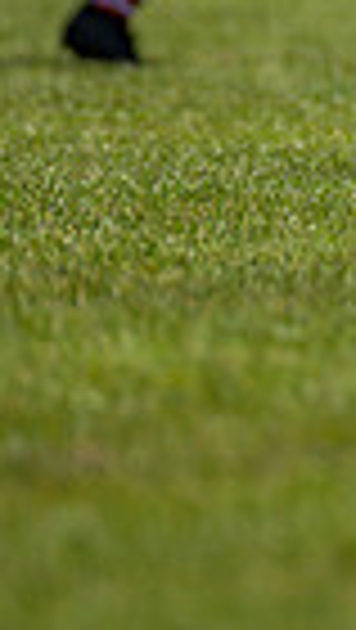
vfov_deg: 1.7
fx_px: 21847
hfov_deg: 0.9
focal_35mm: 1305
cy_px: -227
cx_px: 906
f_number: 2.8
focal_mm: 300
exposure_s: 1/6400
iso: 125
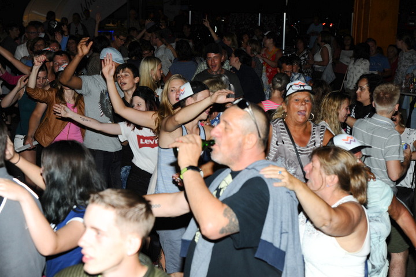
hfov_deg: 28.8
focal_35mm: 70
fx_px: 809
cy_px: 138
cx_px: 208
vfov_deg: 19.5
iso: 400
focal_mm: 70
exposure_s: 1/60
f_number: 5.6
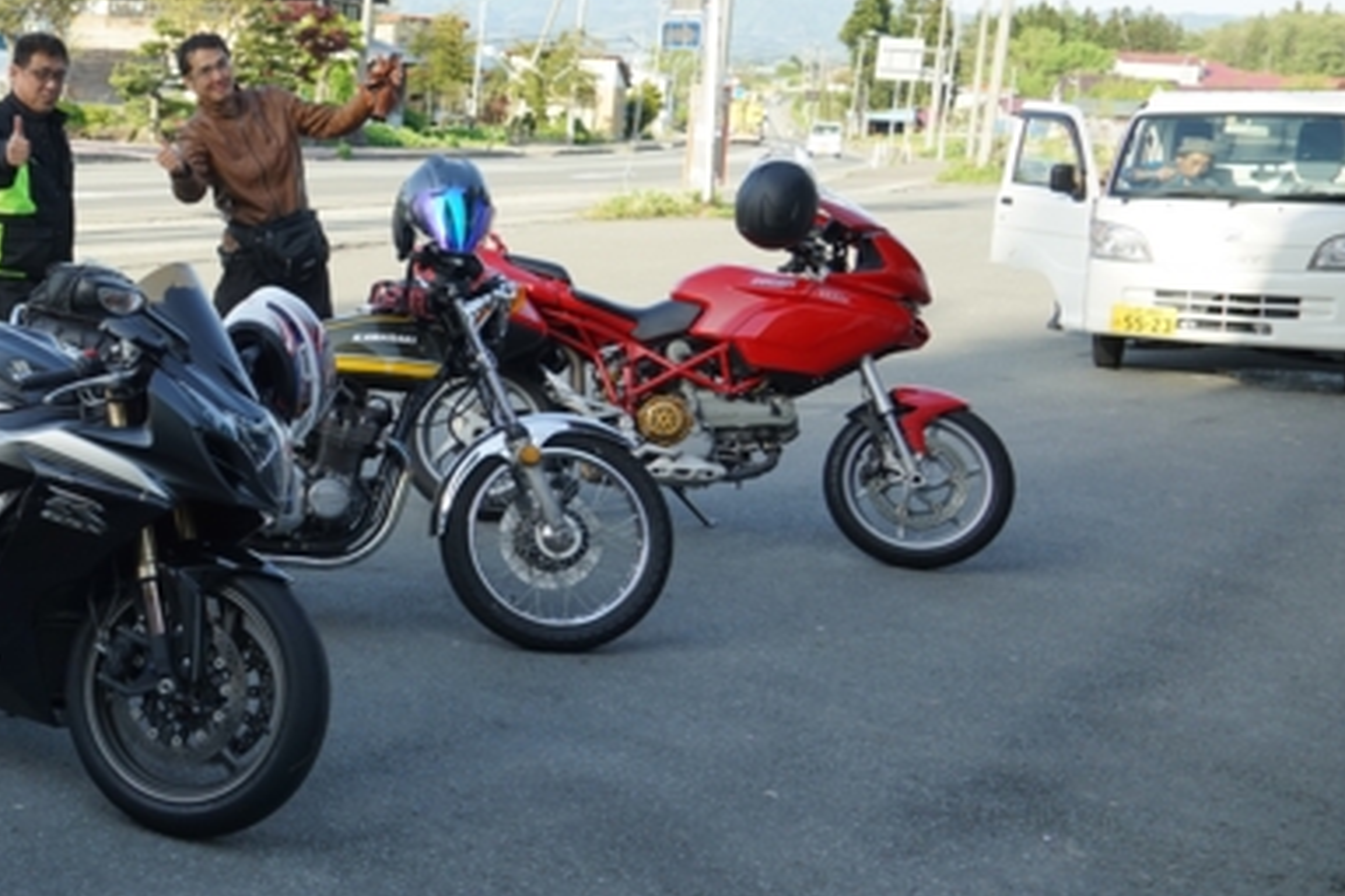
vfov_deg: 26.9
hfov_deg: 35.5
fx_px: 1868
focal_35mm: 50
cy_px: 360
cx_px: -21
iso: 100
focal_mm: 24
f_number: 6.3
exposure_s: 1/80
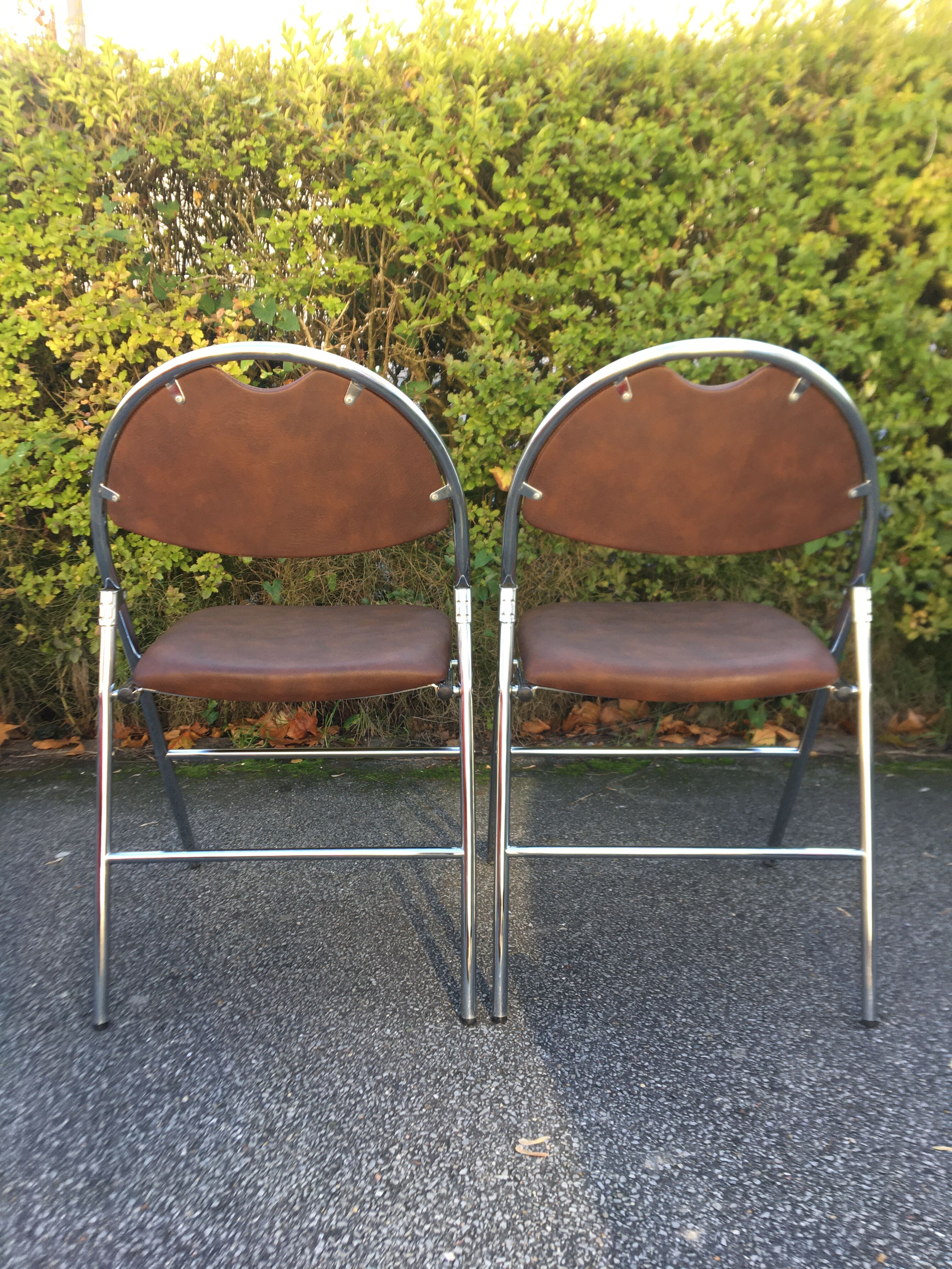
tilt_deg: -13.3
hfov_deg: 48.2
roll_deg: +1.7
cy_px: 634
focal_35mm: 29
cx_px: 476
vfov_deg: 61.7
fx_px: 1063
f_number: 2.2
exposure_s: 1/100
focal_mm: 4.15
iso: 32
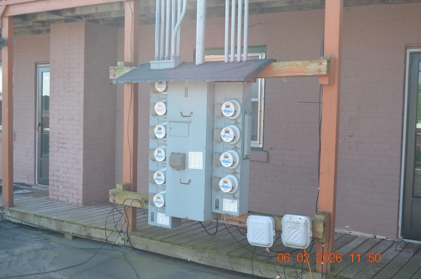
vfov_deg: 29.7
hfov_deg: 43.7
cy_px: 140
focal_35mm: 45
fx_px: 525
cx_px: 210
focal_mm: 30
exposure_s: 1/100
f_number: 5
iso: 400
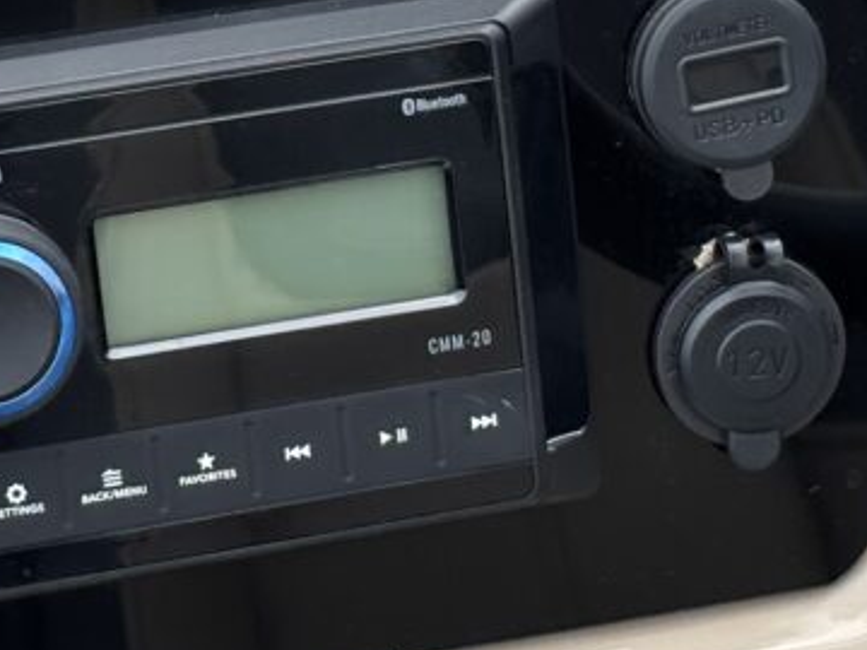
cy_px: -12
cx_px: 283
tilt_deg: -35.6
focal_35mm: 154
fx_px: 3857
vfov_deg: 9.6
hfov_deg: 12.8
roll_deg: -0.5
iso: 32
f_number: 1.6
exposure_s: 1/805
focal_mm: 5.96
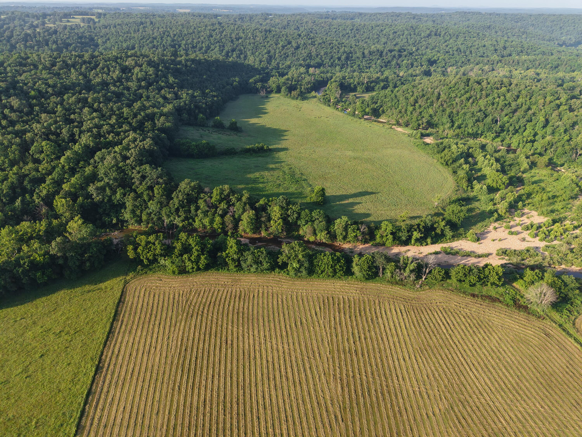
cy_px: 218
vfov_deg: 56.8
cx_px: 291
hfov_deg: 71.6
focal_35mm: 24
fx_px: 404
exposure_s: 1/800
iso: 100
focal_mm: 8.67
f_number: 1.8
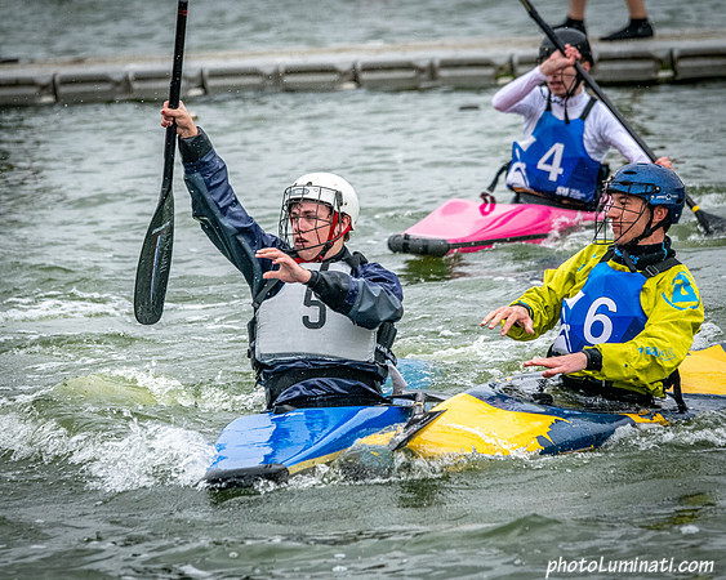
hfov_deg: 4.8
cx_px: 382
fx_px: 8708
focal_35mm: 405
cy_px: 290
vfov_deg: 3.8
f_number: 8
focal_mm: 360
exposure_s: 1/2500
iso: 3200
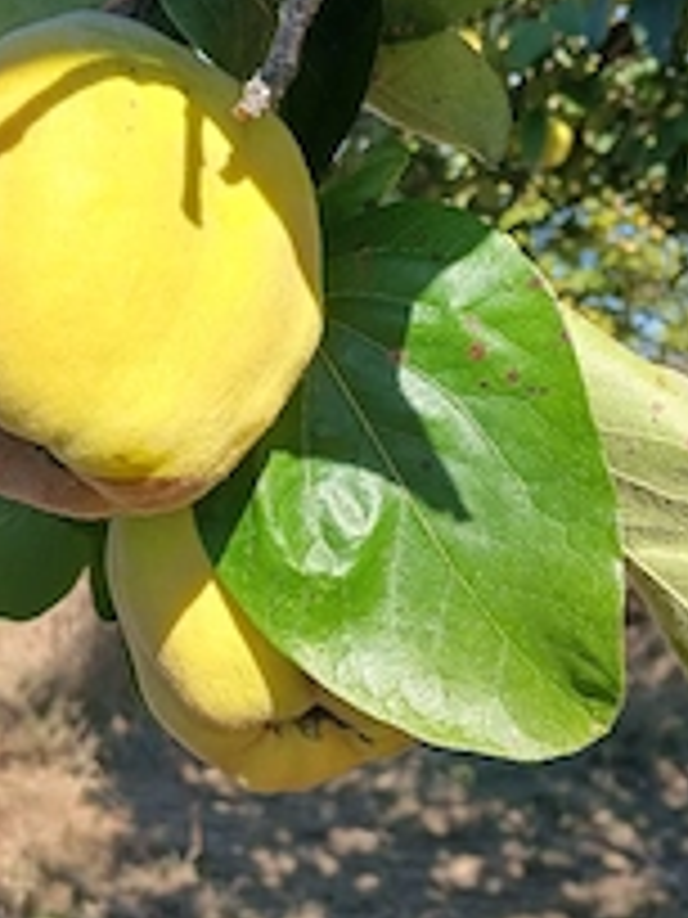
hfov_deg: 28.4
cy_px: 432
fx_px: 1352
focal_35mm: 51
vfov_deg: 37.5
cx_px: 238
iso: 20
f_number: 1.8
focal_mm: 3.98
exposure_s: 1/333
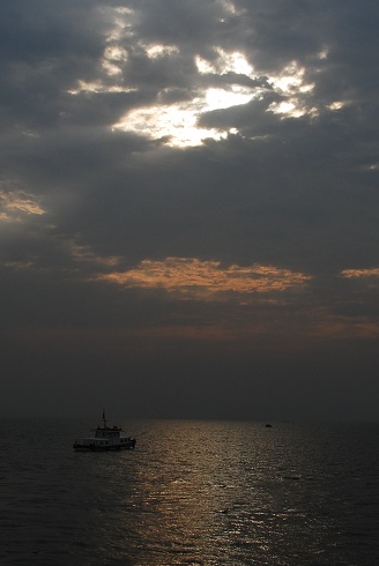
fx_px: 1008
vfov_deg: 31.3
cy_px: 231
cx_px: 223
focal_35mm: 64
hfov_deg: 21.3
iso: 100
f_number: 7.1
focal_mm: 20
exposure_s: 1/400
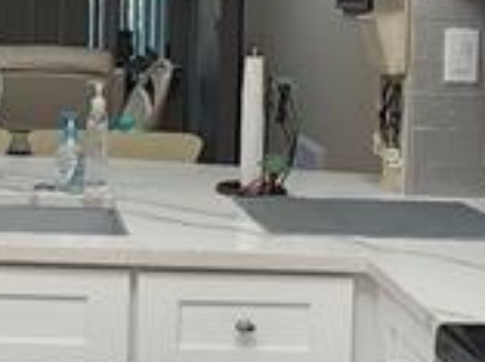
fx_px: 1188
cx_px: -15
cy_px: 56
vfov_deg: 17.1
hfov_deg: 22.1
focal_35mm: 85
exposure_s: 1/60
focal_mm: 2.2
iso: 64
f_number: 2.2
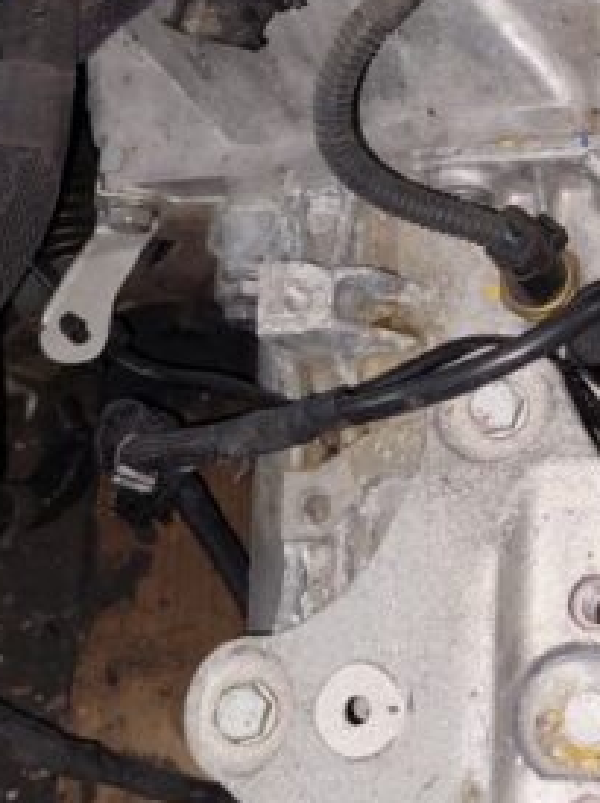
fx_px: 1690
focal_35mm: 73
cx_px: 577
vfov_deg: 26.3
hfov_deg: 19.6
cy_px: 193
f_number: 1.8
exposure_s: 1/50
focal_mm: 5.23
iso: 125
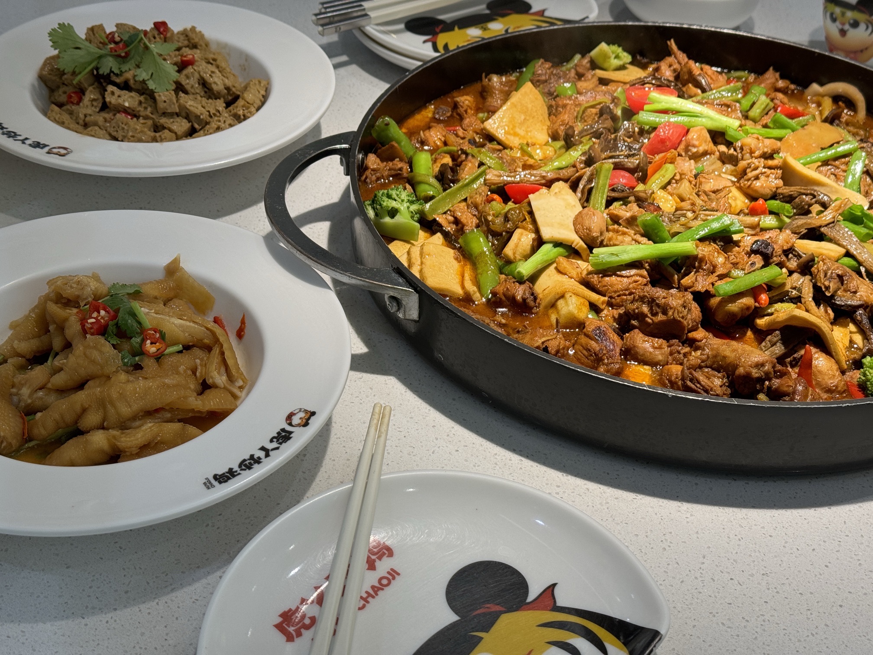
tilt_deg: -37.9
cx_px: 436
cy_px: 328
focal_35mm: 48
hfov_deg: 39.7
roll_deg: -4.3
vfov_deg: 30.3
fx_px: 1211
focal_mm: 6.76
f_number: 1.78
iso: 80
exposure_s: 1/120
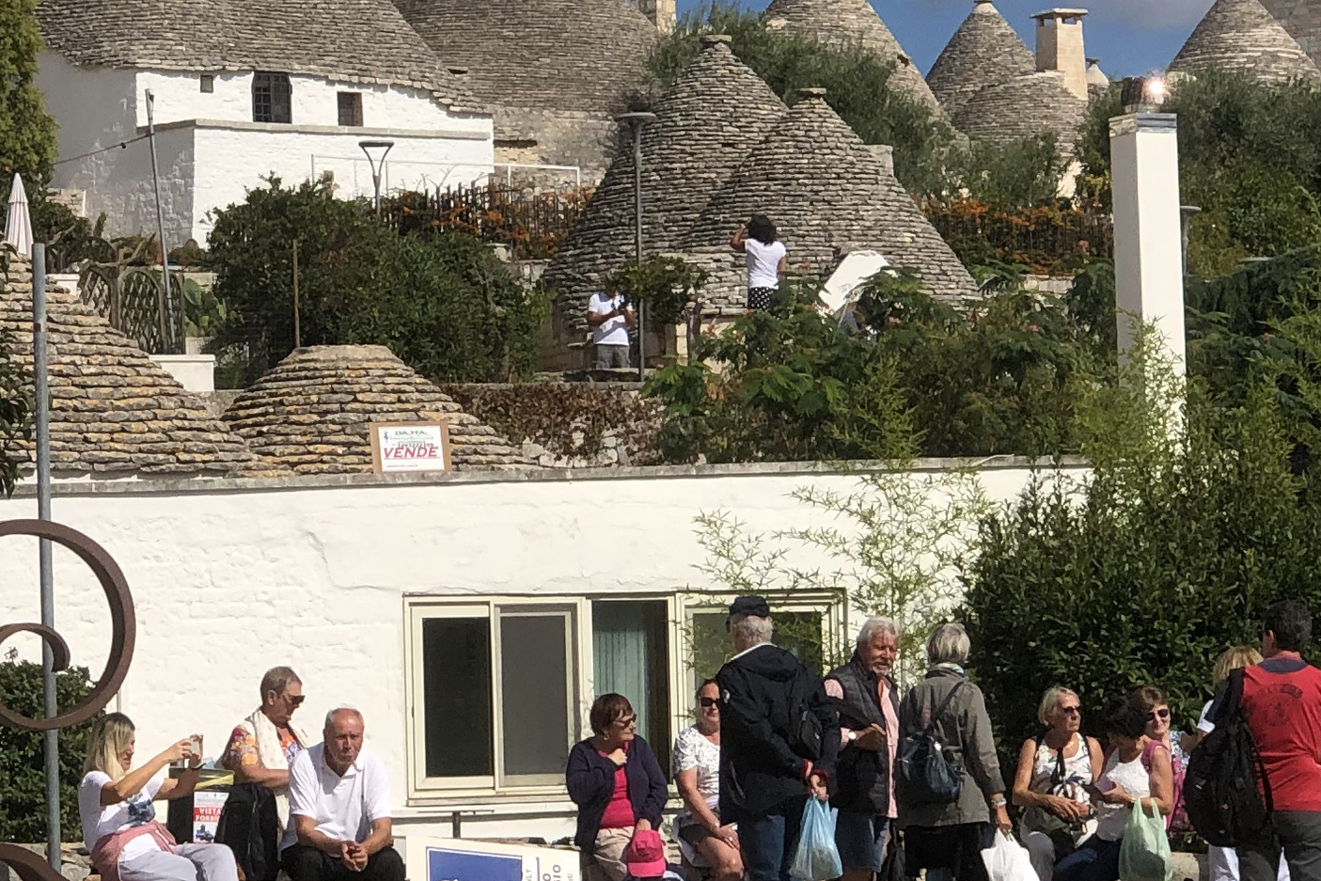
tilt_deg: +3.9
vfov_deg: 8.9
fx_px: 5651
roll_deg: +2.3
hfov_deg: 13.3
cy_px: 294
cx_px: 214
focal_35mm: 154
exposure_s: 1/2525
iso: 16
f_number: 2.4
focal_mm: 6
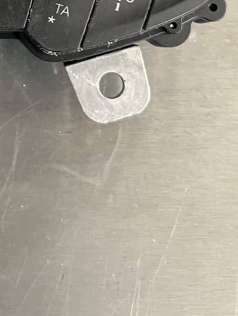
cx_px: -10
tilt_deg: -63.4
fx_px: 815
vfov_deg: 20.5
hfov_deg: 16.2
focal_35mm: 89
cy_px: -72
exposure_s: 1/60
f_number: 1.6
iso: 160
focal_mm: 5.1
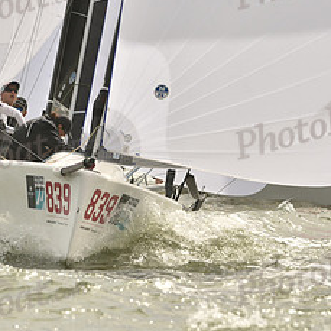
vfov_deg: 2.4
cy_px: 67
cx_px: 162
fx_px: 7919
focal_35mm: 732
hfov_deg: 2.4
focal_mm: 340
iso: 320
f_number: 8
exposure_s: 1/1600
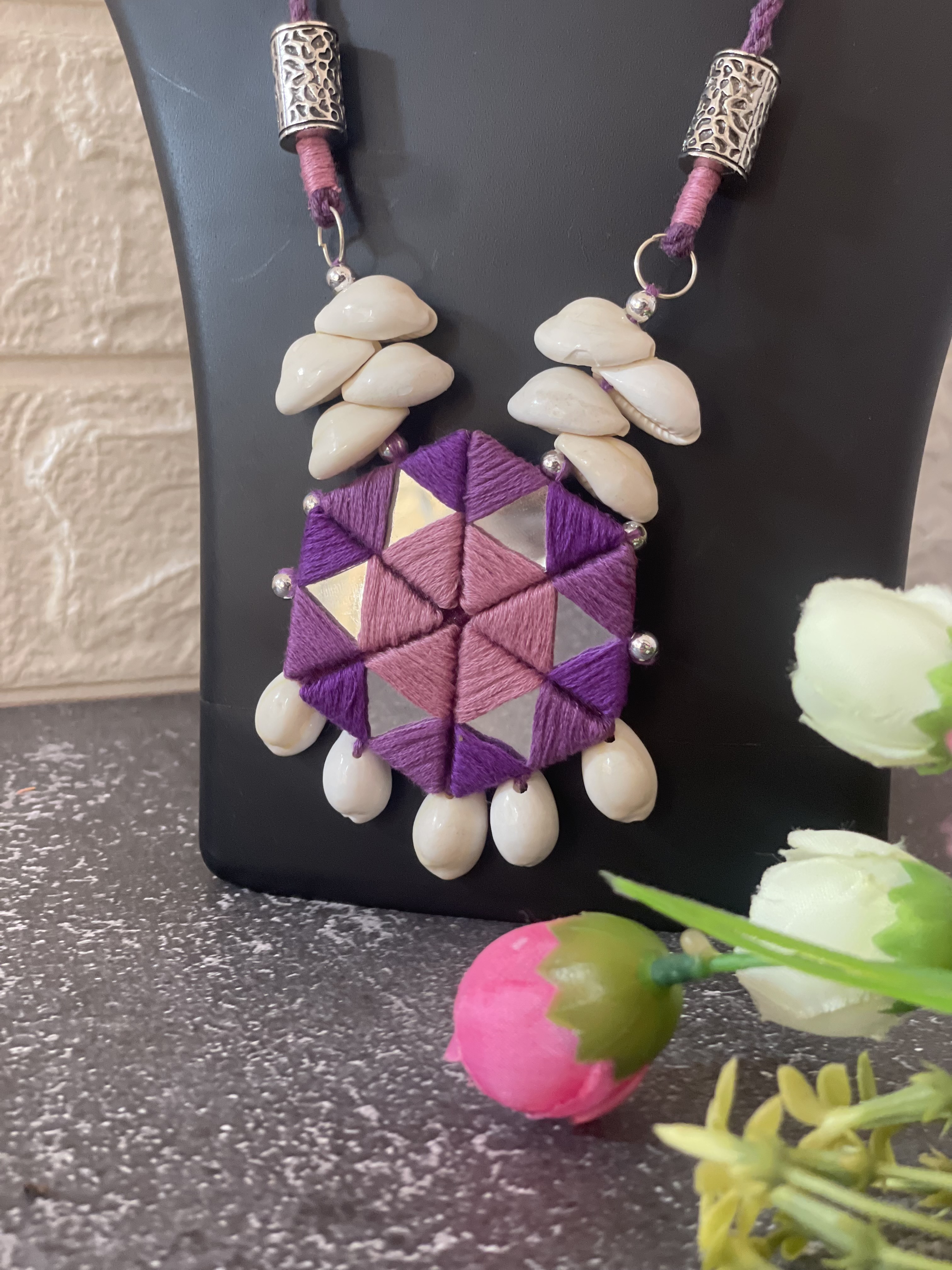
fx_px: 1907
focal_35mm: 52
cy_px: 635
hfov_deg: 28.0
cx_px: 476
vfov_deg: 36.8
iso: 250
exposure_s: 1/93
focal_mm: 6
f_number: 2
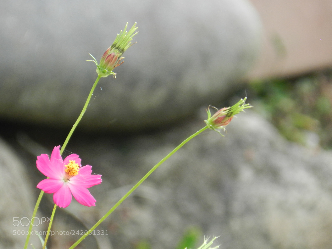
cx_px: 166
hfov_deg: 3.0
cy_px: 124
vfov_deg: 2.2
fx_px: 6416
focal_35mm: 669
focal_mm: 118.9
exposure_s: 1/80
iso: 400
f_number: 5.7
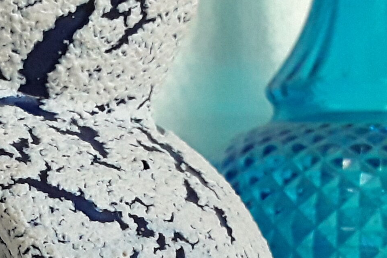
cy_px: 221
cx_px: -9
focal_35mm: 96
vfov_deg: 14.1
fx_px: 1032
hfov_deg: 20.5
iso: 400
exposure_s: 1/166
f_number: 1.9
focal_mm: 2.91
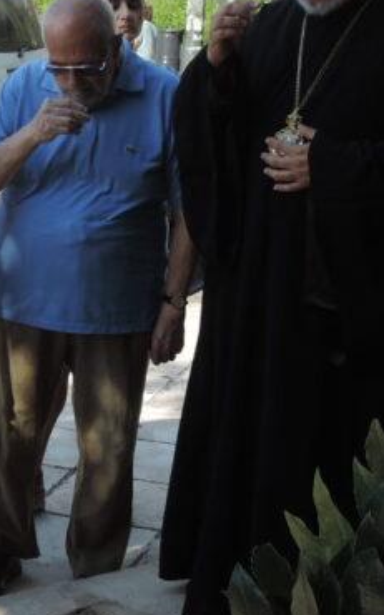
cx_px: -86
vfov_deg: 23.6
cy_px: 279
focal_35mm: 88
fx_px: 1475
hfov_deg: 14.3
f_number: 3.1
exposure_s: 1/400
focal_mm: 5.3
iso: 80
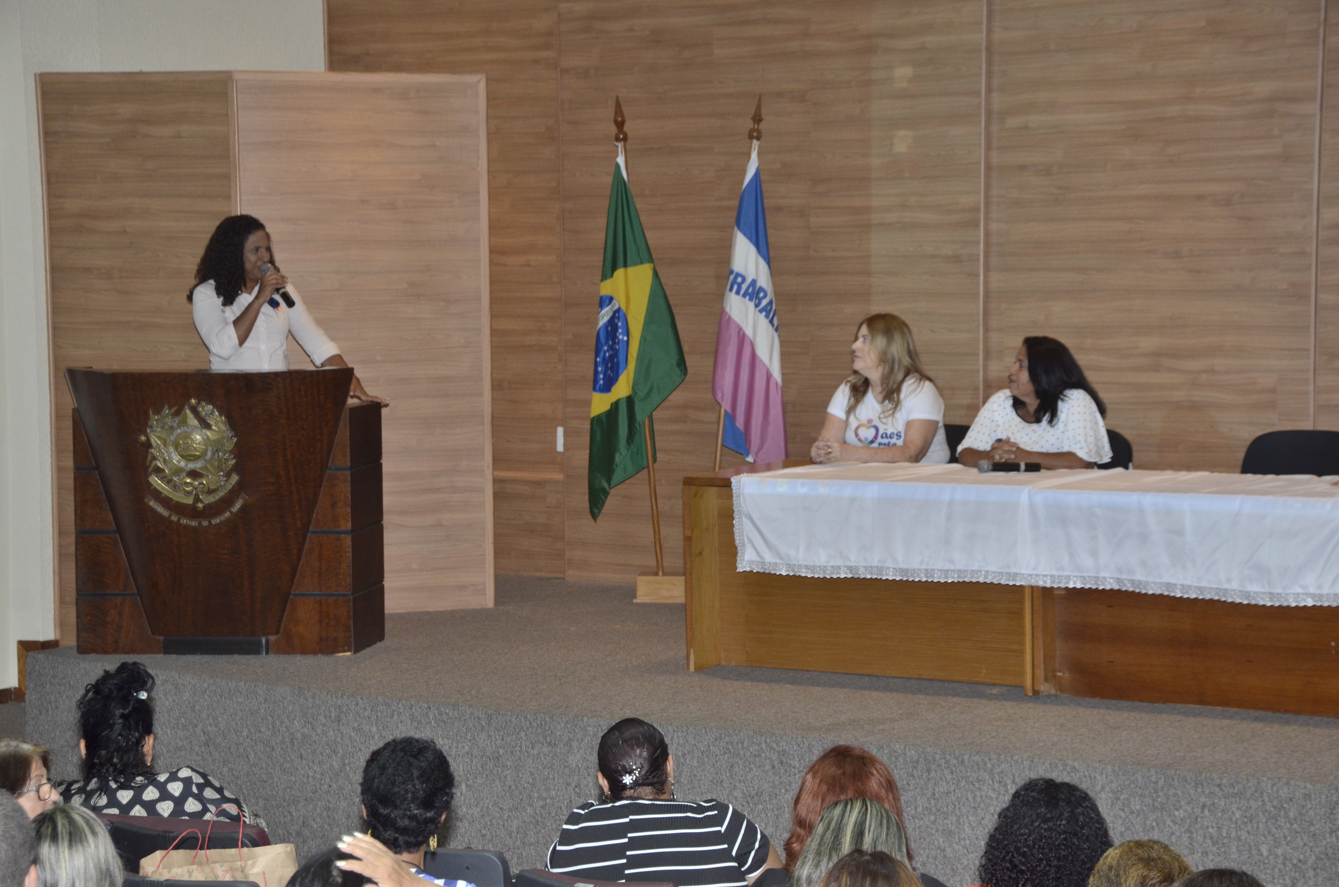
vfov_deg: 15.1
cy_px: 444
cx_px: 670
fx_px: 3341
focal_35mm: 90
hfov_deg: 22.7
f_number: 6.3
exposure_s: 1/60
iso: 640
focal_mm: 60
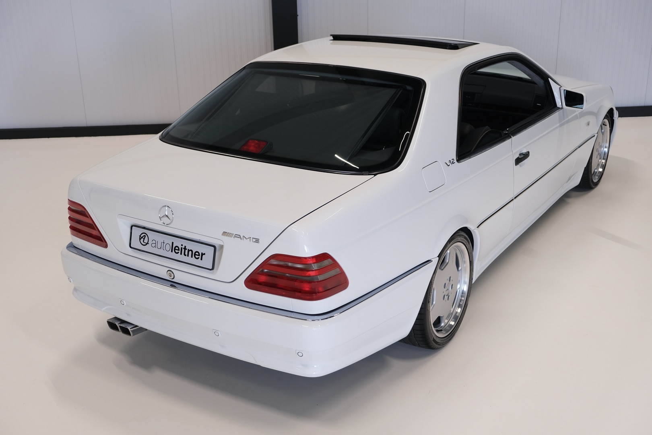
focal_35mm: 43
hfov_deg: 45.4
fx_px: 779
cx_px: 326
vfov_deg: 31.2
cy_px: 218
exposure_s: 1/45
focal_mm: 28.9
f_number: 3.2
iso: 500
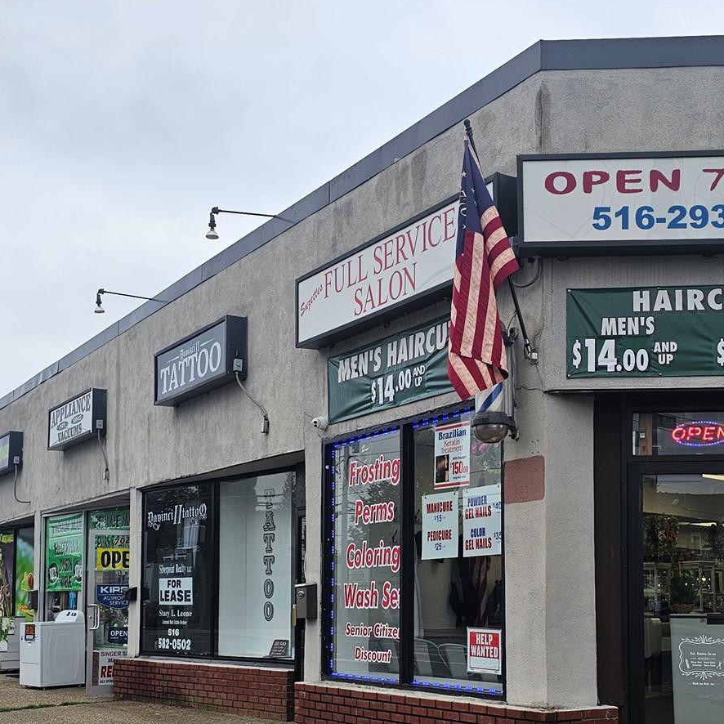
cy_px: 531
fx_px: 1112
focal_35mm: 47
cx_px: 449
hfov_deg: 35.9
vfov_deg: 35.4
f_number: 1.7
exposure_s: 1/211
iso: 10
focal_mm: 6.3
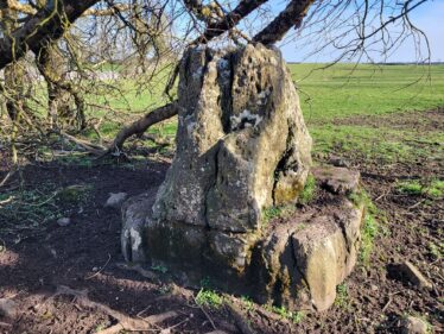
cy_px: 167
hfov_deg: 67.3
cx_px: 222
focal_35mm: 26
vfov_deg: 53.1
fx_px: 334
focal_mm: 5.4
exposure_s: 1/560
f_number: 1.8
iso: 40
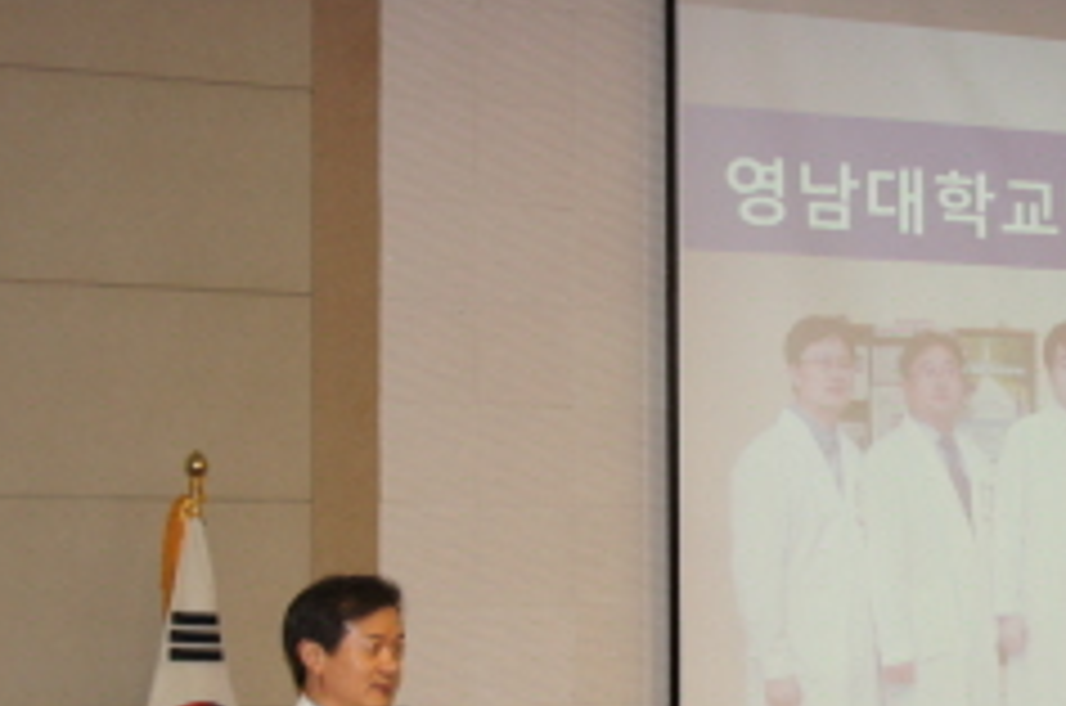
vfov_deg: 15.0
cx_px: 918
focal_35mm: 90
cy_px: 540
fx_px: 2669
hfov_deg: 22.2
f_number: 4
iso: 400
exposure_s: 1/60
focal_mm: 23
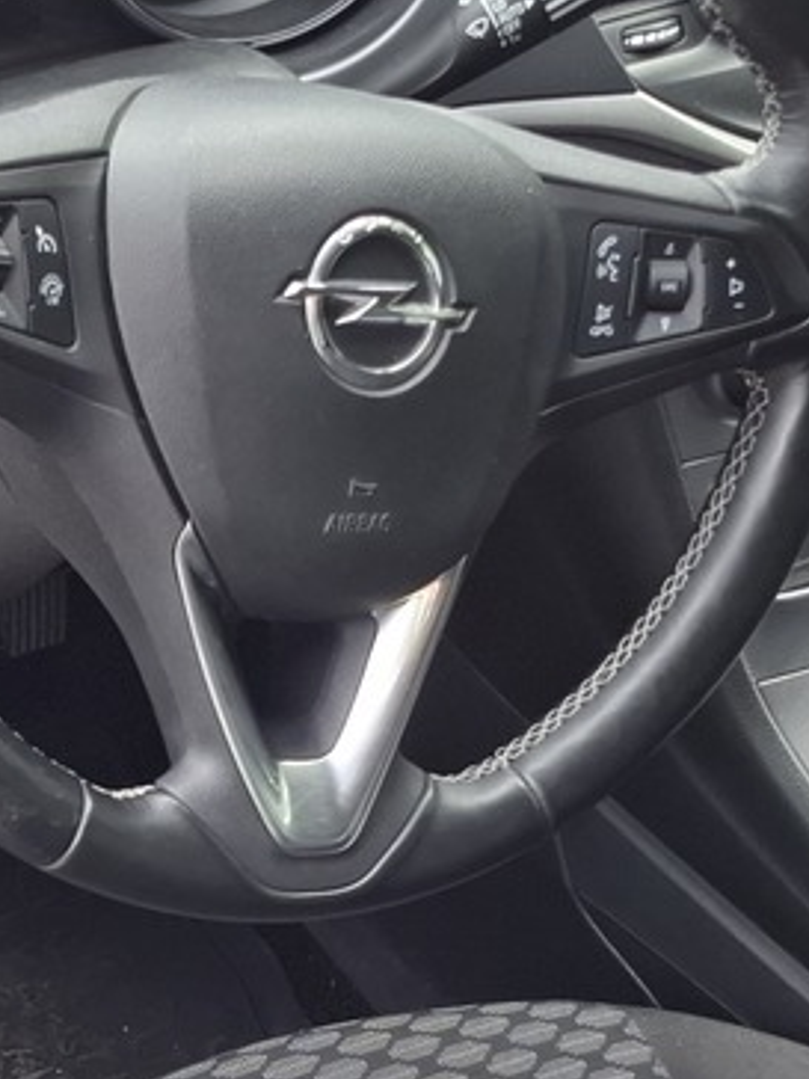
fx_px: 2836
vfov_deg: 21.1
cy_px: 943
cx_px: 24
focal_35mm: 91
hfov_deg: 16.0
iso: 50
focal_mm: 5.54
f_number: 1.8
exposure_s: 1/100
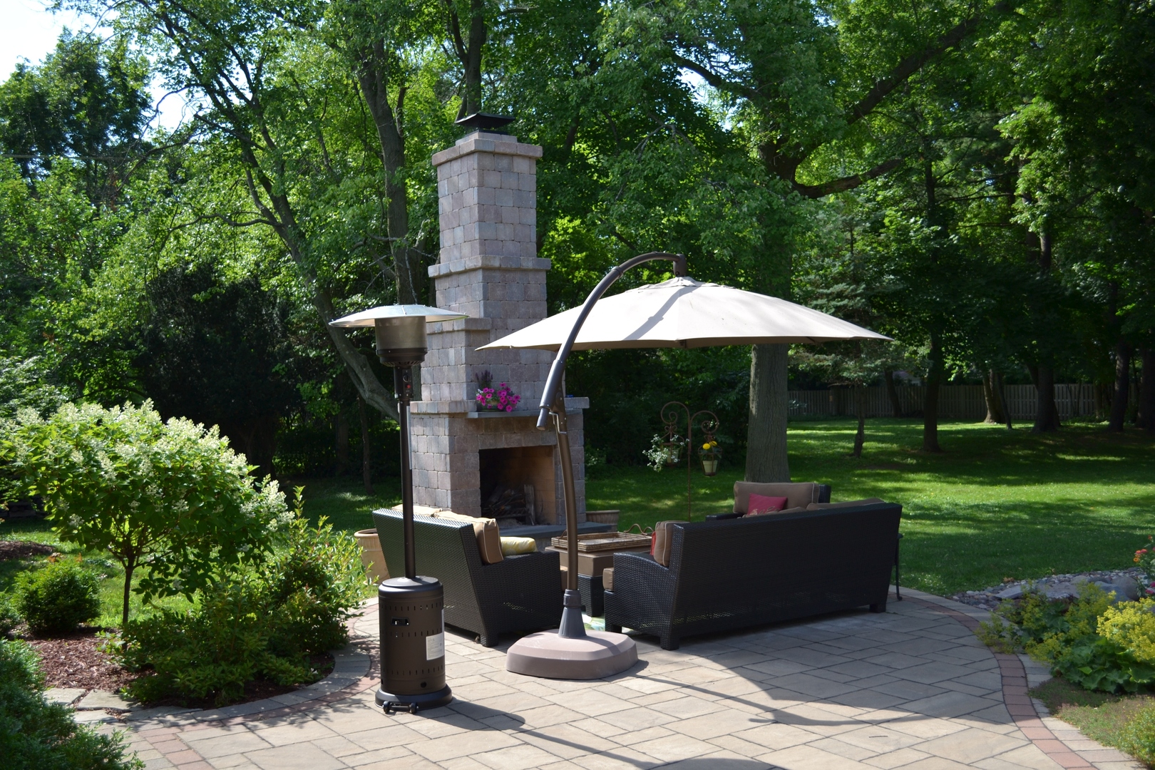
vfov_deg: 36.9
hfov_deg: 53.1
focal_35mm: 36
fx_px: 1155
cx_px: 578
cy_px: 385
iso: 100
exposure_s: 1/400
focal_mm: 24
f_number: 4
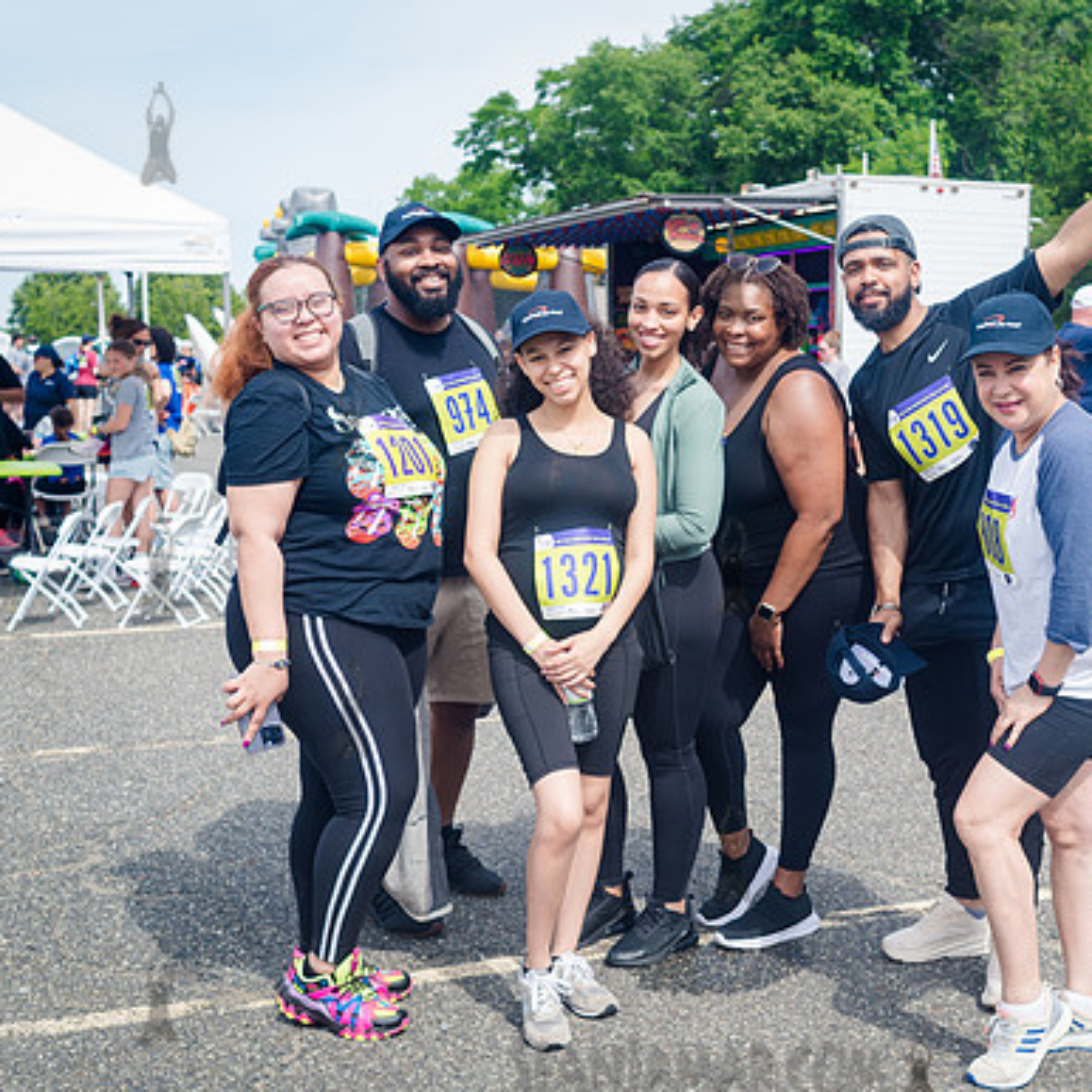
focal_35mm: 47
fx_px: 1677
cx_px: 707
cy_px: 563
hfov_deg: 35.8
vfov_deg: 36.1
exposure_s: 1/640
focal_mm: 35
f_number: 4.5
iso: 200
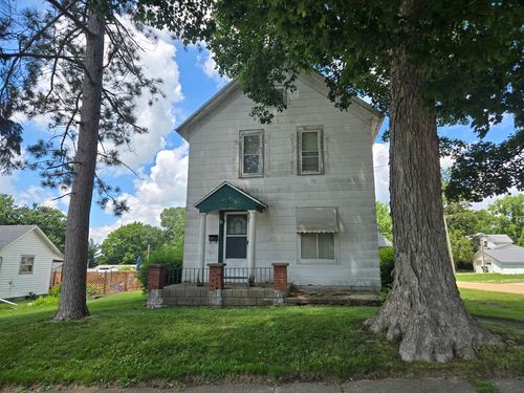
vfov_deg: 58.9
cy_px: 196
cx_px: 262
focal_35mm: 23
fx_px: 348
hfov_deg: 73.9
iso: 25
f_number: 1.8
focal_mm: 5.4
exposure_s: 1/1050
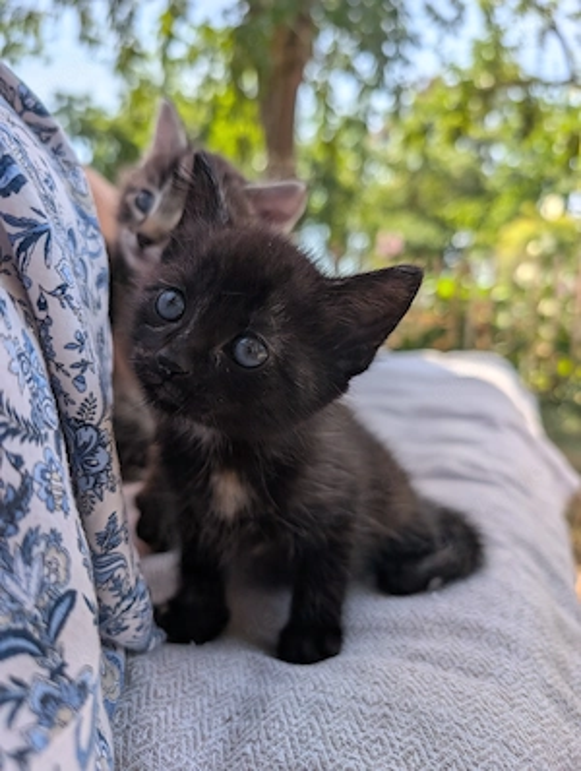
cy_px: 386
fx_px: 535
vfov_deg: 71.5
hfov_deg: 57.0
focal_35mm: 24
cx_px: 290
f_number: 1.68
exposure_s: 1/579
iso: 14
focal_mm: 6.9
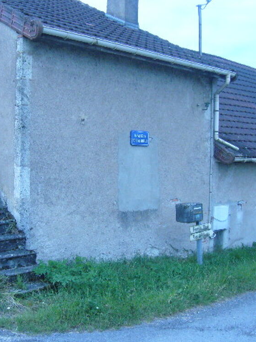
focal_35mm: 47
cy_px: 170
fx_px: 463
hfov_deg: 30.8
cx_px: 101
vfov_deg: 40.4
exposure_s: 1/1300
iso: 400
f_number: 5.6
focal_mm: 5.8
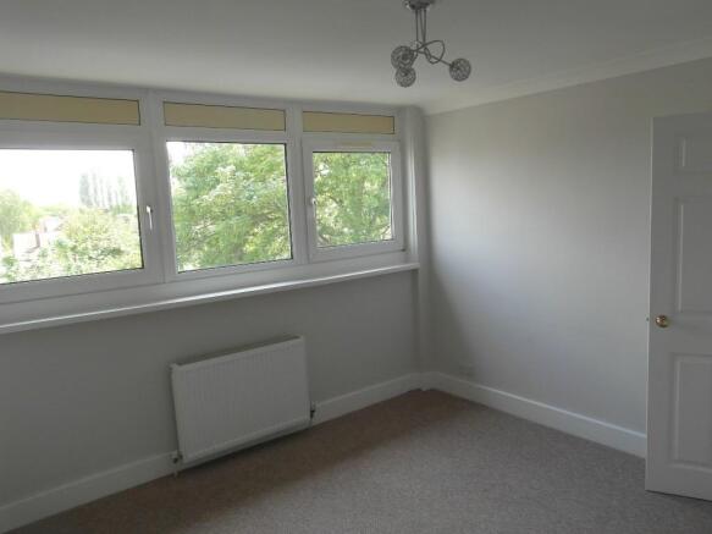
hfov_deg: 71.6
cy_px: 267
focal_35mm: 24
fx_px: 494
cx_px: 356
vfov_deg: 56.8
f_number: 4.6
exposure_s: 1/45
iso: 80
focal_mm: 4
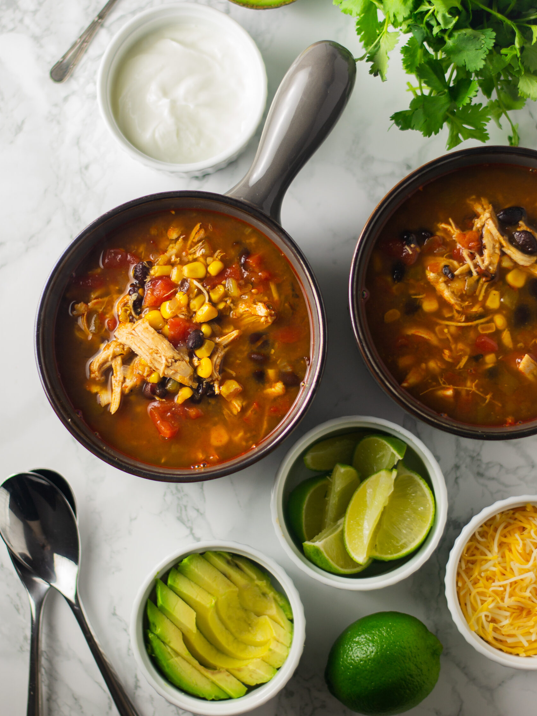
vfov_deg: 23.8
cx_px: 268
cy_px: 322
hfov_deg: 18.0
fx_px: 1696
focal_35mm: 82
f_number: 1.8
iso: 100
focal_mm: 50
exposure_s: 1/125
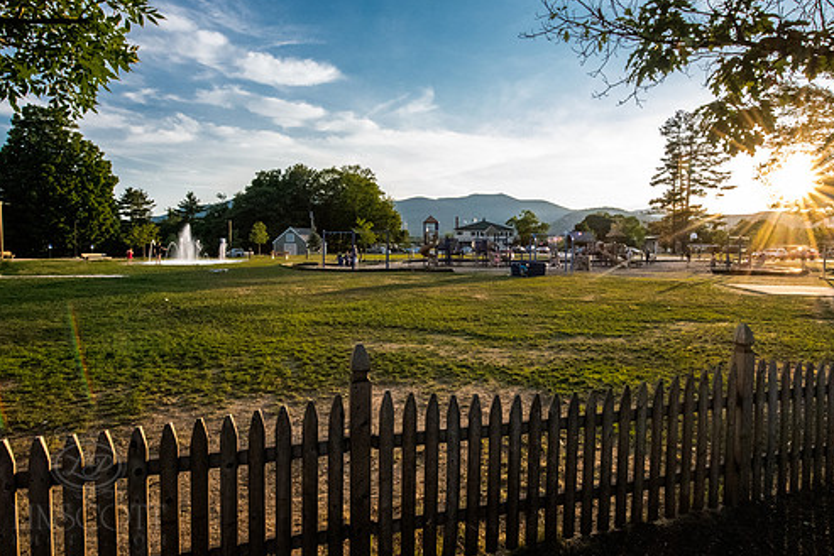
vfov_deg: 61.9
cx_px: 457
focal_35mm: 20
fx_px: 463
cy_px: 264
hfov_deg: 83.7
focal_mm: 17
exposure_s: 1/800
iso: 8000
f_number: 20
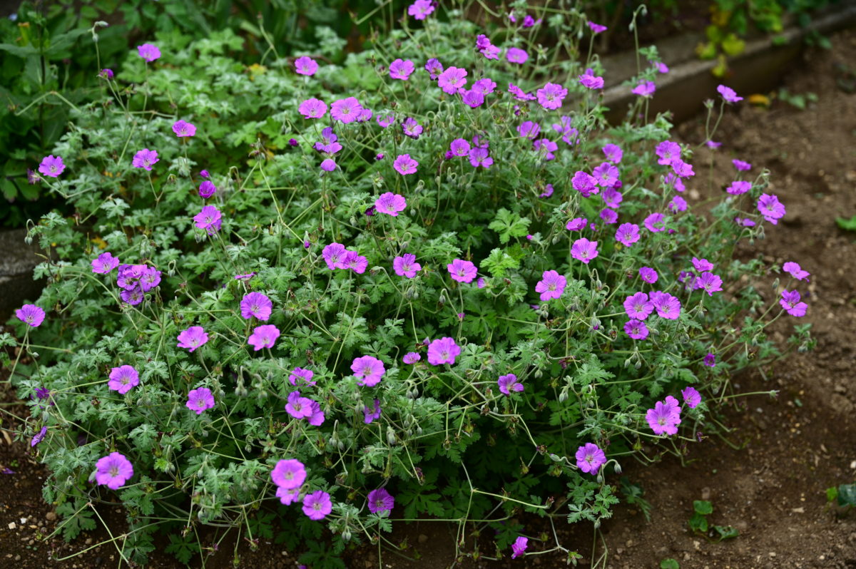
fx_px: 1354
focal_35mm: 57
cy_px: 284
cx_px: 428
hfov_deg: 35.1
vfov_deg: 23.7
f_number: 4
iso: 200
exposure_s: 1/500
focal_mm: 57
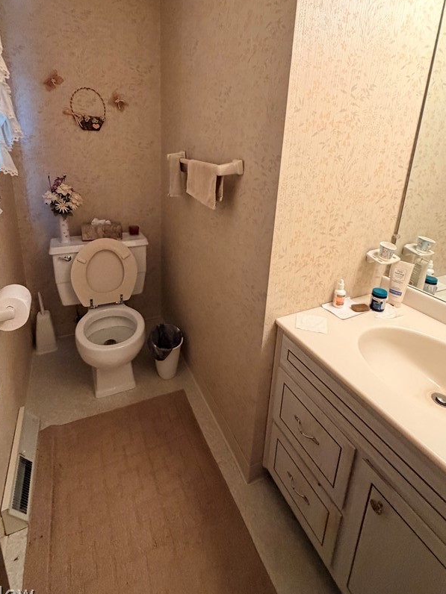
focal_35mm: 18
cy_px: 229
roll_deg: -3.0
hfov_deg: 71.6
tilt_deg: -16.9
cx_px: 218
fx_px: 309
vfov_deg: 86.3
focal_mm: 2.22
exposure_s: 1/60
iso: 400
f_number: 2.2
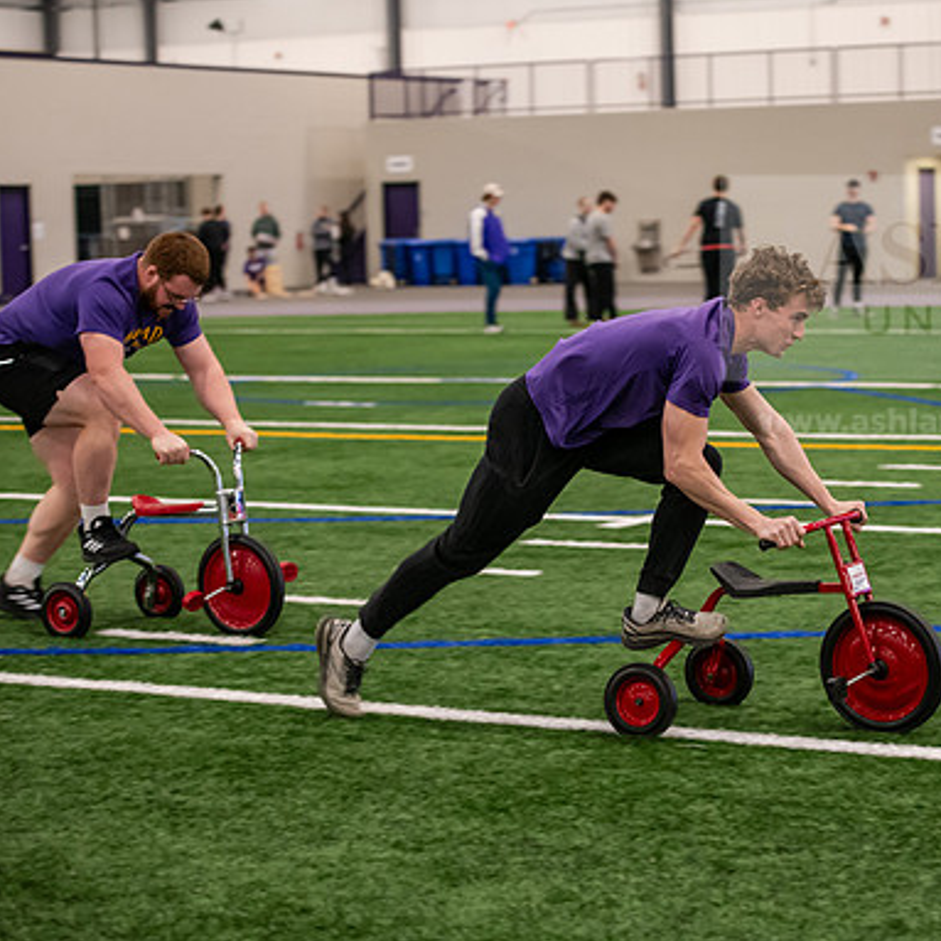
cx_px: 646
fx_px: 2768
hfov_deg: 19.2
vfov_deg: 19.3
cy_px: 473
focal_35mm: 90
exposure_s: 1/200
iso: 2000
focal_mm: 70
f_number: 3.2
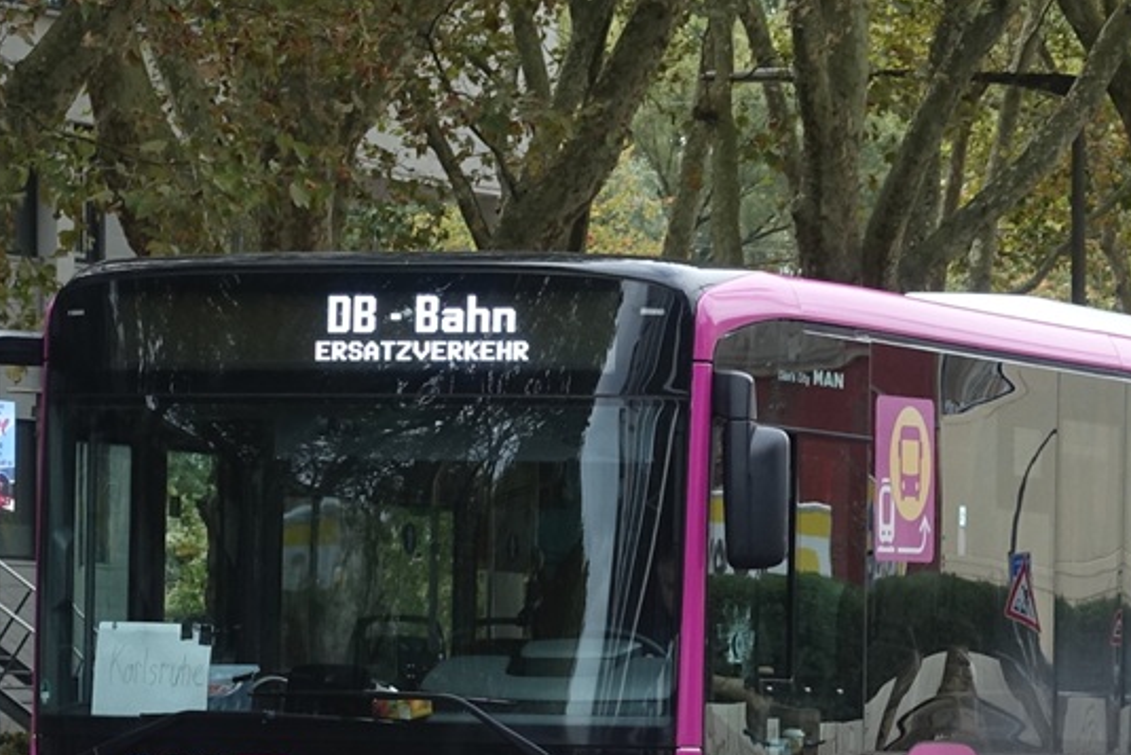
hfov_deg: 13.4
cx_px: 896
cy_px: 537
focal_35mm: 152
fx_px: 4776
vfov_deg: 9.0
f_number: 4
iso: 125
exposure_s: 1/200
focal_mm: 25.7
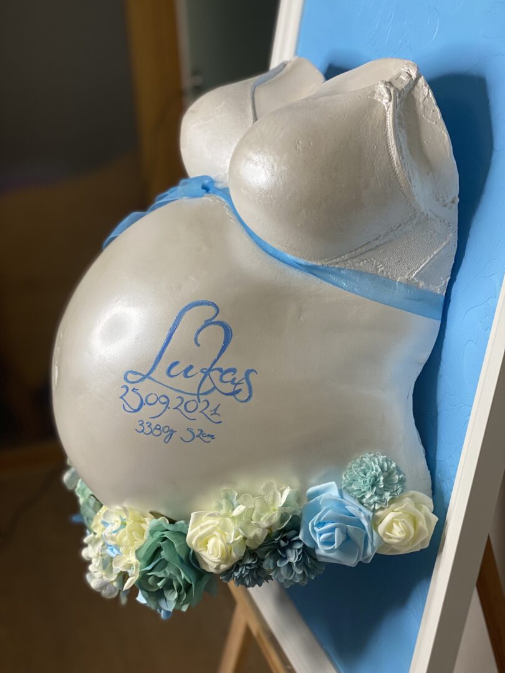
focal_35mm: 52
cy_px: 336
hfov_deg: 28.0
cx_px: 252
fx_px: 1011
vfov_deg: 36.8
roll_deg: +3.4
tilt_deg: -18.8
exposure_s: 1/122
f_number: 2
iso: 64
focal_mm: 6
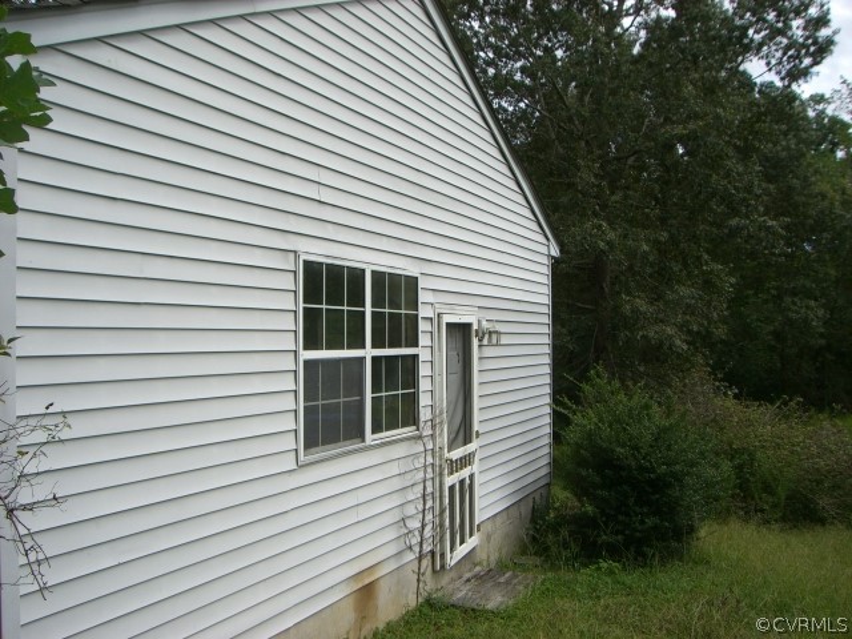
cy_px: 320
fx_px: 935
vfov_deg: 37.7
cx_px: 426
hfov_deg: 49.0
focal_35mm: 38
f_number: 4.3
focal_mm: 6.2
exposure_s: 1/400
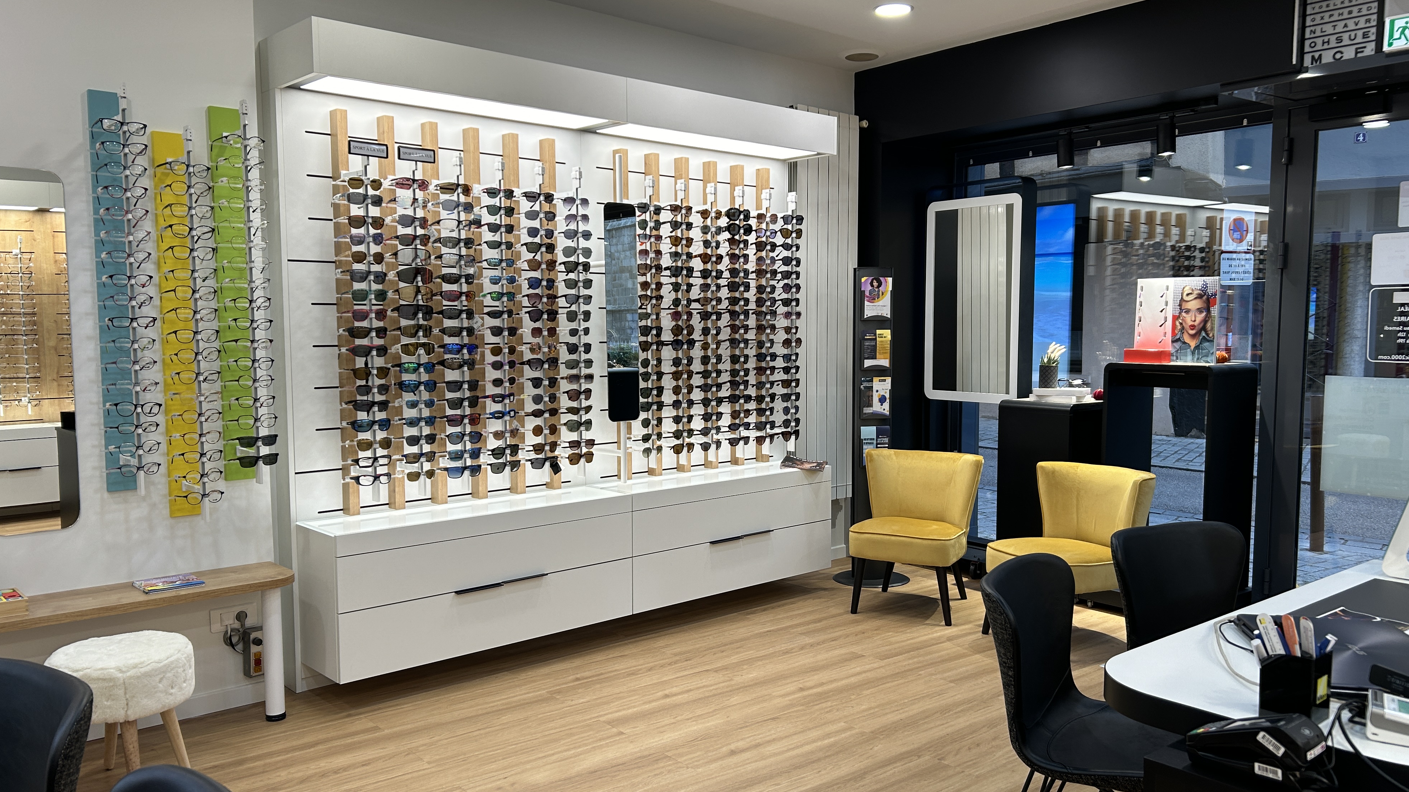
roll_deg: +0.8
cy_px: 405
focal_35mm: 29
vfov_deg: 40.2
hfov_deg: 66.1
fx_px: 1083
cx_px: 716
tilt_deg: -5.5
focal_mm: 5.7
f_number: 1.5
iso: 40
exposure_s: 1/100
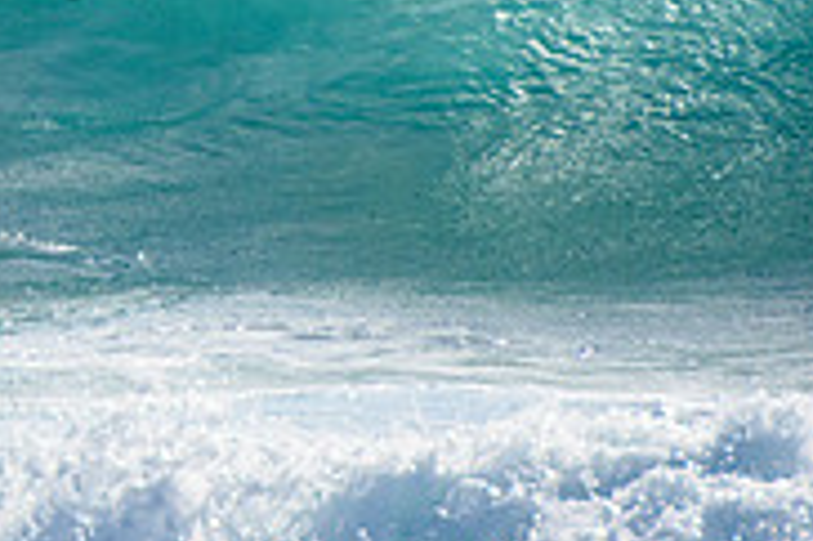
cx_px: -326
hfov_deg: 1.1
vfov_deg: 0.7
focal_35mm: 1915
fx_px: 43207
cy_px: -110
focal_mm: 400
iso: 280
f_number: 5.6
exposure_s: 1/2000
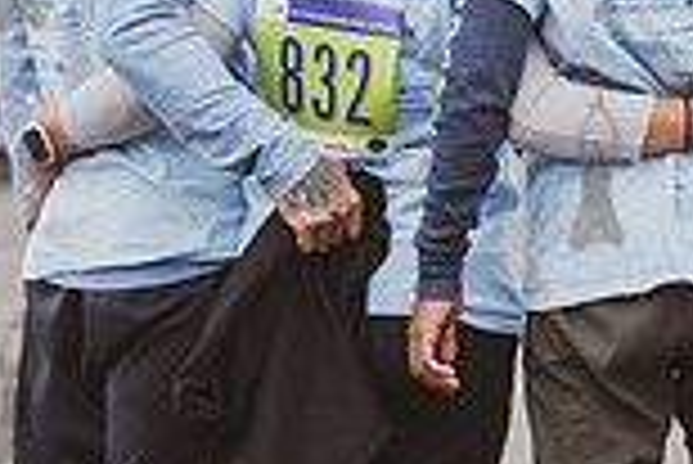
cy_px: 152
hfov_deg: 3.1
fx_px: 12813
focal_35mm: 665
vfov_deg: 2.1
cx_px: 410
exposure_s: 1/500
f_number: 4
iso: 400
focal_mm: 145
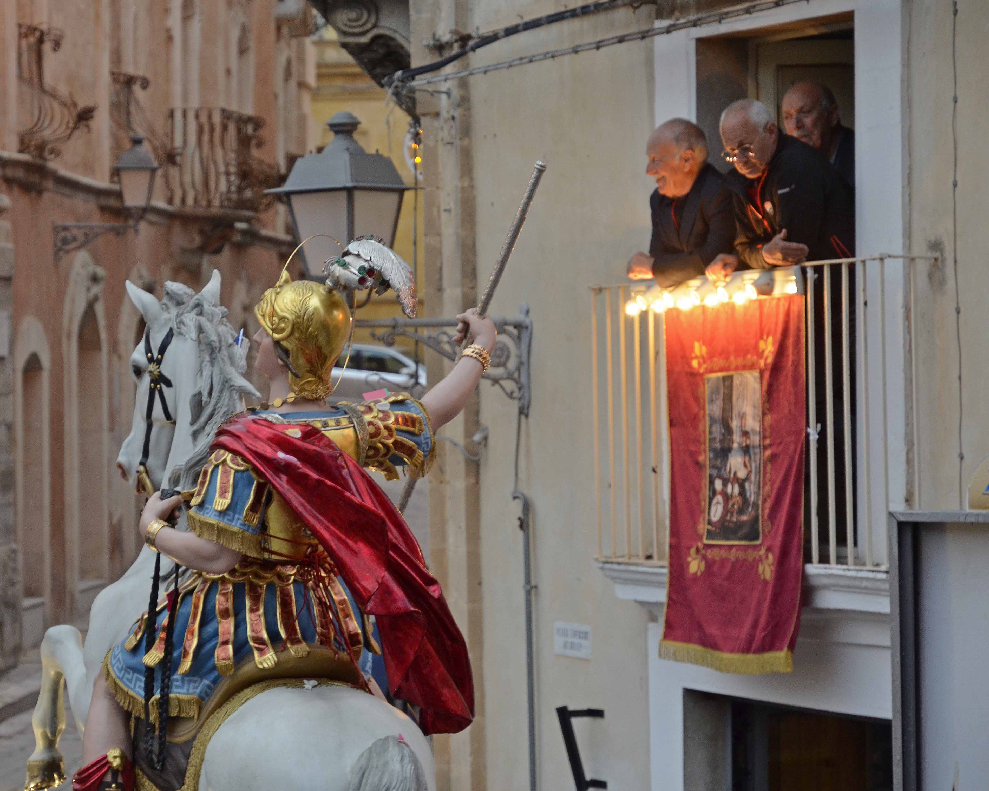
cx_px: 369
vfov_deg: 11.8
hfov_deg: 14.7
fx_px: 3834
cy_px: 386
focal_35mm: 131
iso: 720
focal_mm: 72
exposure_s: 1/100
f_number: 5.6
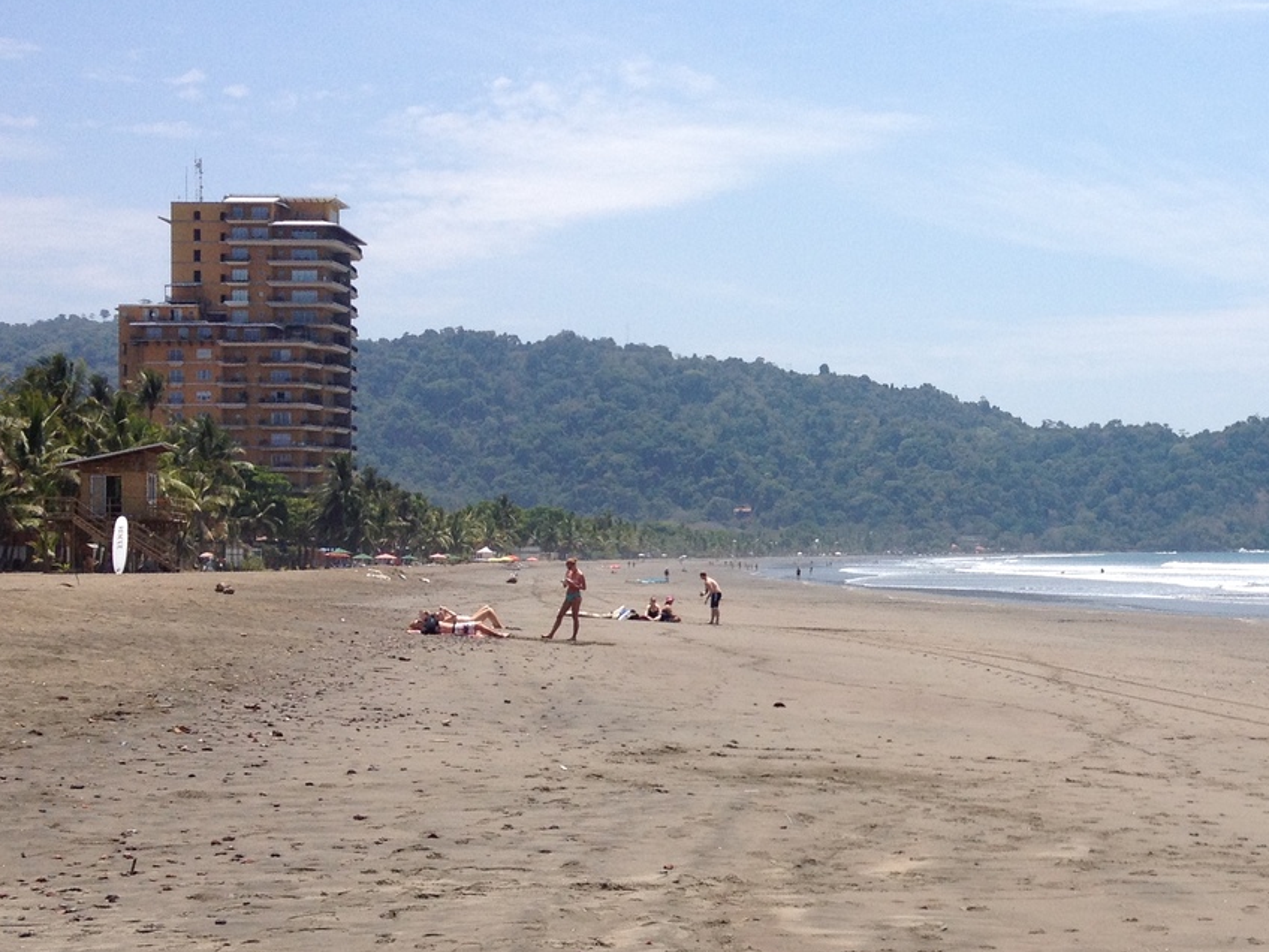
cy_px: 454
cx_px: 1065
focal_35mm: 66
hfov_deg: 28.6
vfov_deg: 22.3
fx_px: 2420
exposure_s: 1/2513
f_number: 2.4
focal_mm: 4.28
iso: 50
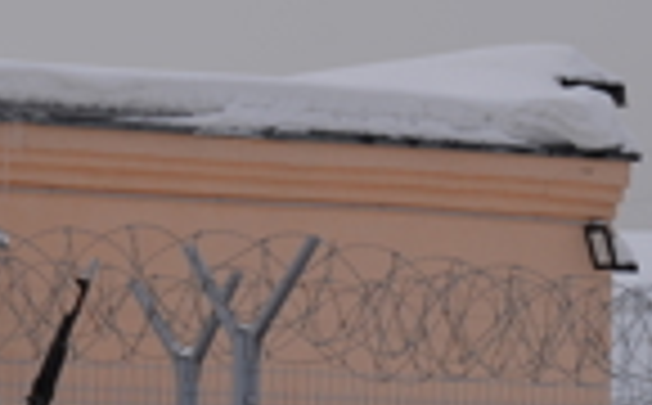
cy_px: 153
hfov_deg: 8.0
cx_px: 407
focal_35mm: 264
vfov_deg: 4.9
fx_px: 4682
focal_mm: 50
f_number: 8
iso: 100
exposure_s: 1/250
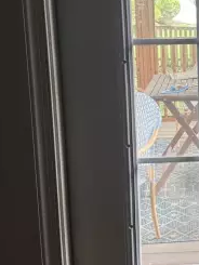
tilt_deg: -9.7
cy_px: 88
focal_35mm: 73
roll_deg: +0.4
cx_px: 249
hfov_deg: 18.9
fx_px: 559
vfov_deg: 26.5
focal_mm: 6.76
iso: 250
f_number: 1.78
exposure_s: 1/60
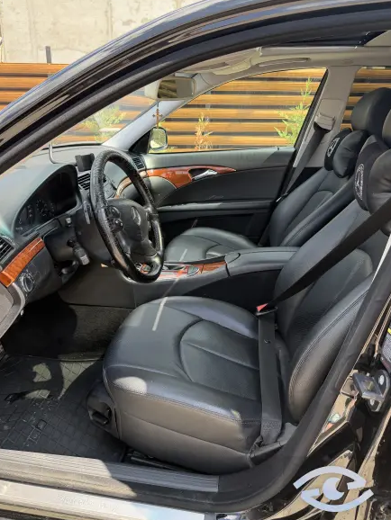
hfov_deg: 51.3
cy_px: 243
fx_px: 406
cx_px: 173
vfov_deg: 65.2
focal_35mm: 27
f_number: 1.78
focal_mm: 6.76
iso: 100
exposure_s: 1/473
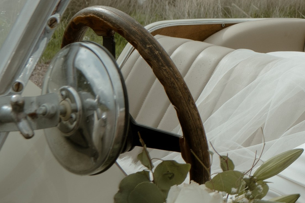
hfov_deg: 18.7
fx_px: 754
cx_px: 517
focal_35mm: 89
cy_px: -55
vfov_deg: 14.7
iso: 100
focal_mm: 16
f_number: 5
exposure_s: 1/500
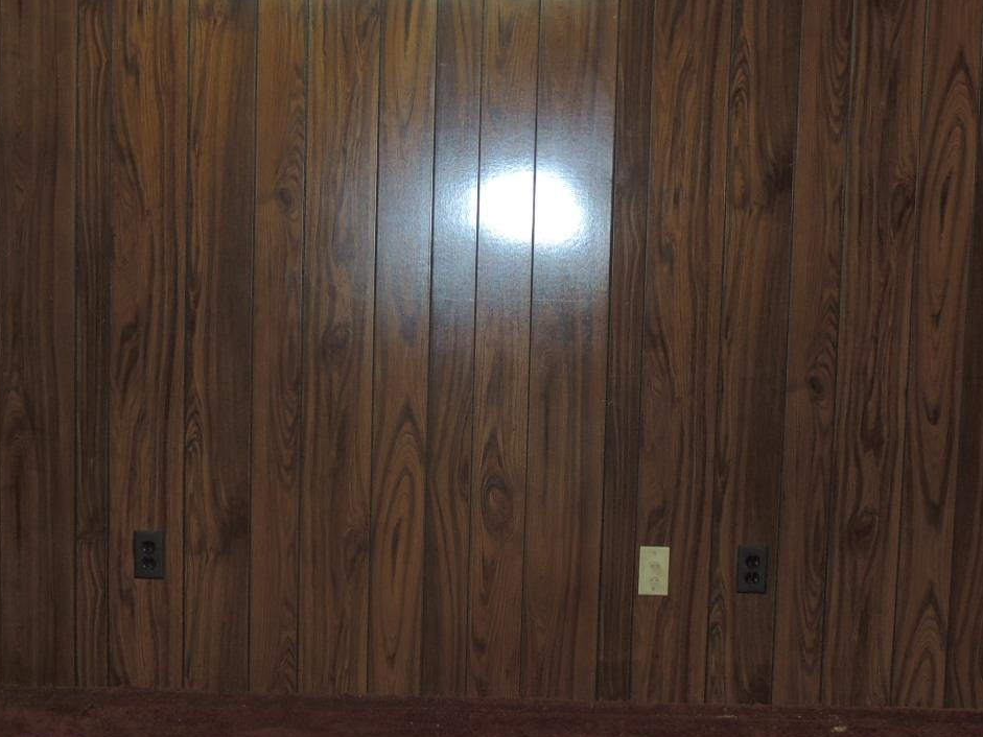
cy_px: 441
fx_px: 1931
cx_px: 438
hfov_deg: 28.5
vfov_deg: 21.6
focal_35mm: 68
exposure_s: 1/30
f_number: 3.3
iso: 200
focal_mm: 7.1
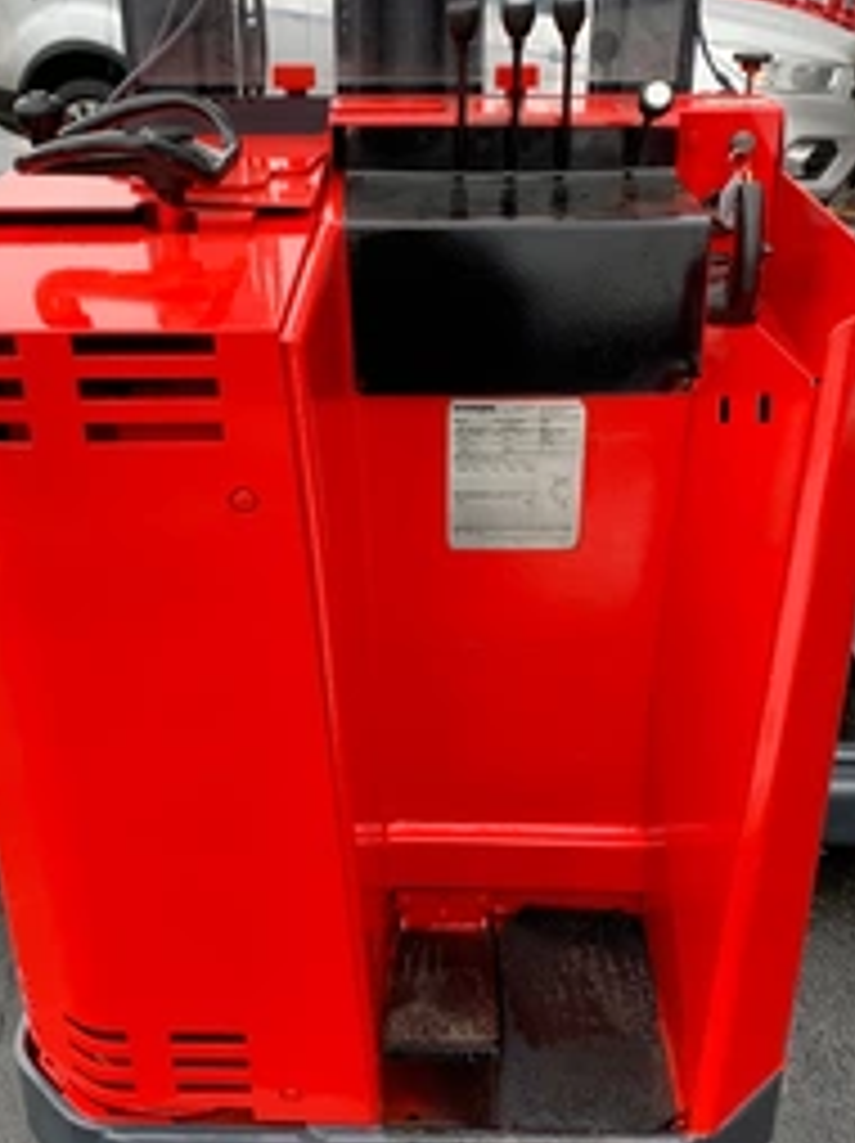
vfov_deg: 45.8
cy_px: 603
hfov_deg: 35.1
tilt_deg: -25.3
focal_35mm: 41
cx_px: 405
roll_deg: -3.0
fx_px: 1353
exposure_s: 1/163
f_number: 1.8
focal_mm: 4.25
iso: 25
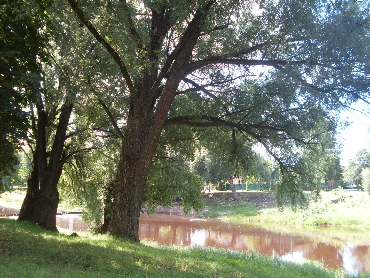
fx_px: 406
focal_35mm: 38
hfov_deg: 49.0
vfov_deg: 37.7
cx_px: 185
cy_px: 139
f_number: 2.8
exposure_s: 1/125
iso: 80
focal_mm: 6.3
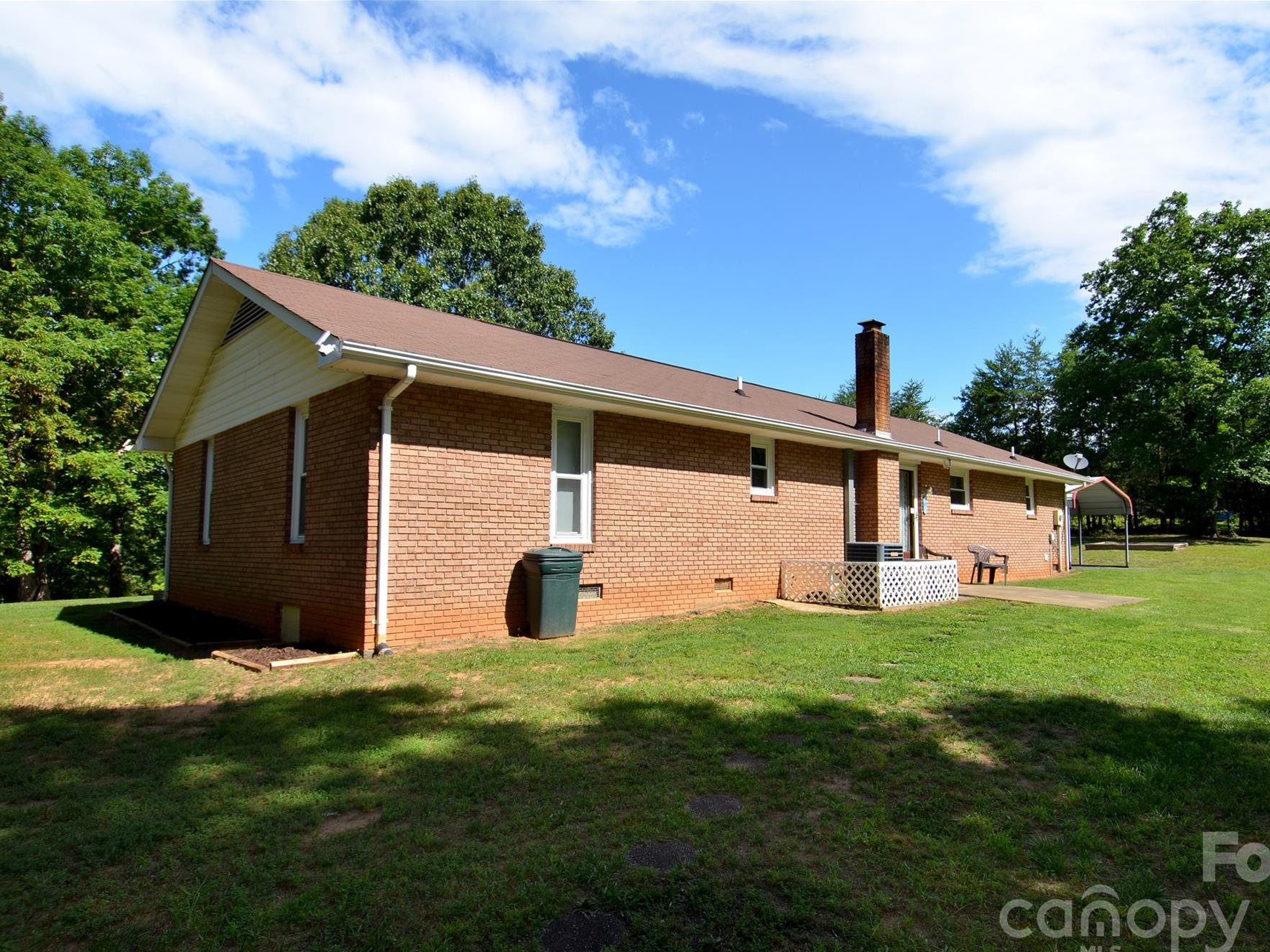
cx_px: 696
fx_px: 734
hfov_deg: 81.5
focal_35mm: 20
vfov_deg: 66.0
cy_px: 486
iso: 100
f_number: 9
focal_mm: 12
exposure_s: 1/250
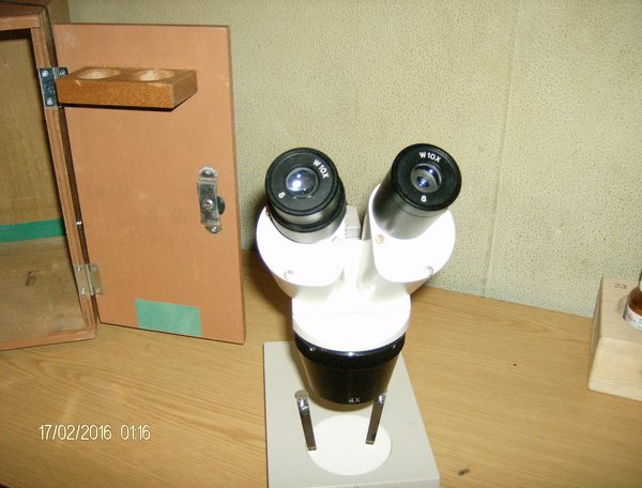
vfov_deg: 40.0
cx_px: 321
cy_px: 244
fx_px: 671
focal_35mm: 36
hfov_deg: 51.1
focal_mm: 6
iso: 200
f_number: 2.8
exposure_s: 1/60
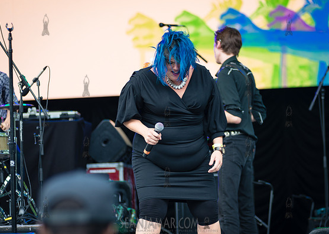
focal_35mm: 150
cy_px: 129
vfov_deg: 9.6
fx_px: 1399
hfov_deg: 13.4
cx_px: 197
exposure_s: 1/200
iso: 200
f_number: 2.8
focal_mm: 125
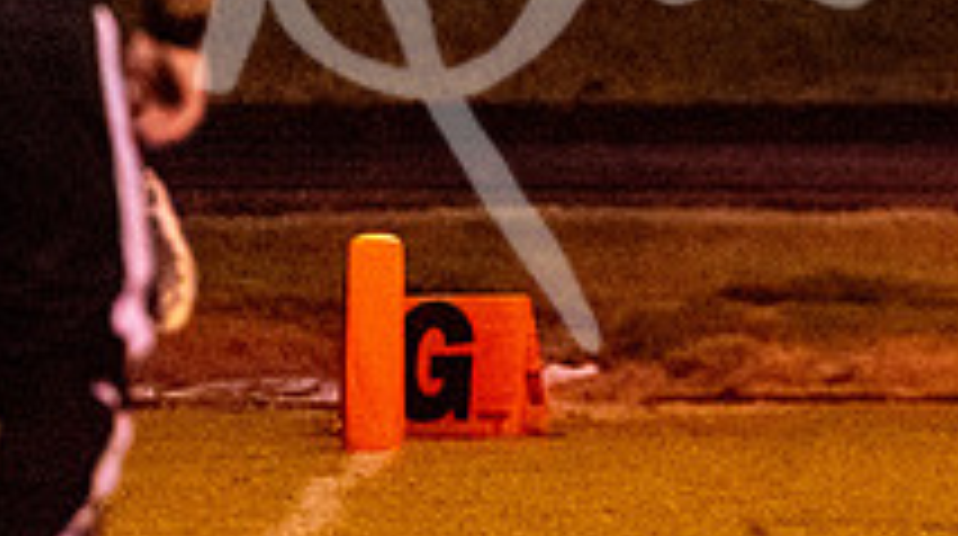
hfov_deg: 2.1
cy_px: -88
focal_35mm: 1015
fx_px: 25741
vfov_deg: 1.2
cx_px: 1080
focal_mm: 280
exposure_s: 1/800
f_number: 4
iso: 25600
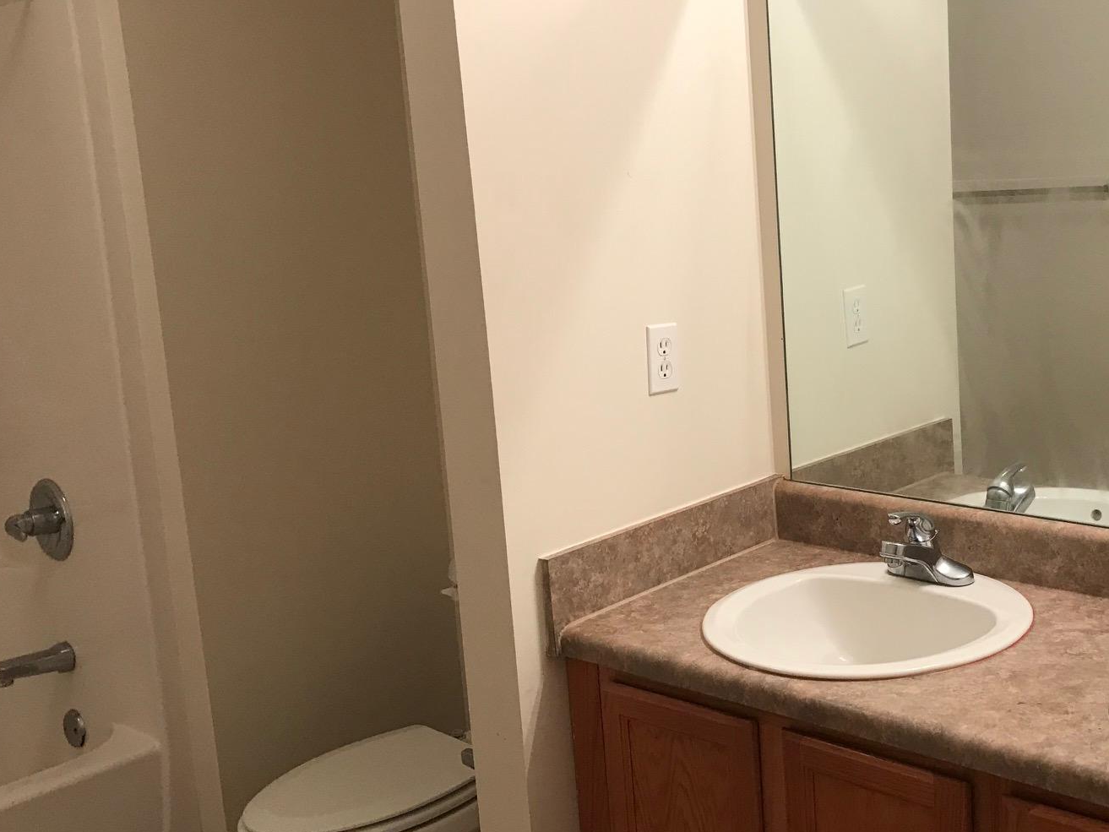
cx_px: 799
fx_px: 1378
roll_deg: +3.5
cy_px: 394
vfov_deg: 33.6
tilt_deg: -10.6
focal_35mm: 43
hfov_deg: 42.8
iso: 40
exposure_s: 1/20
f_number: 1.8
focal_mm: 3.99
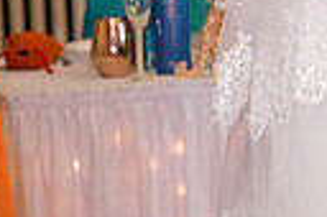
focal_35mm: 394
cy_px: -218
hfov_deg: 5.1
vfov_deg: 3.5
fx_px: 3574
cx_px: 723
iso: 800
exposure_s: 1/200
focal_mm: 85
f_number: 3.2
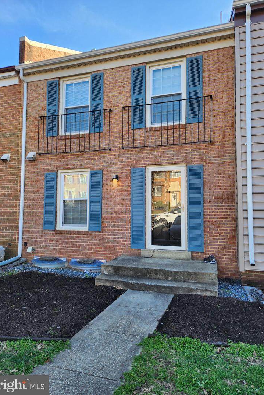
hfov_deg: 53.2
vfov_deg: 73.7
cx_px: 133
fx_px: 264
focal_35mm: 24
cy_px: 198
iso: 20
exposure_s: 1/273
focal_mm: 5.4
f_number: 1.8
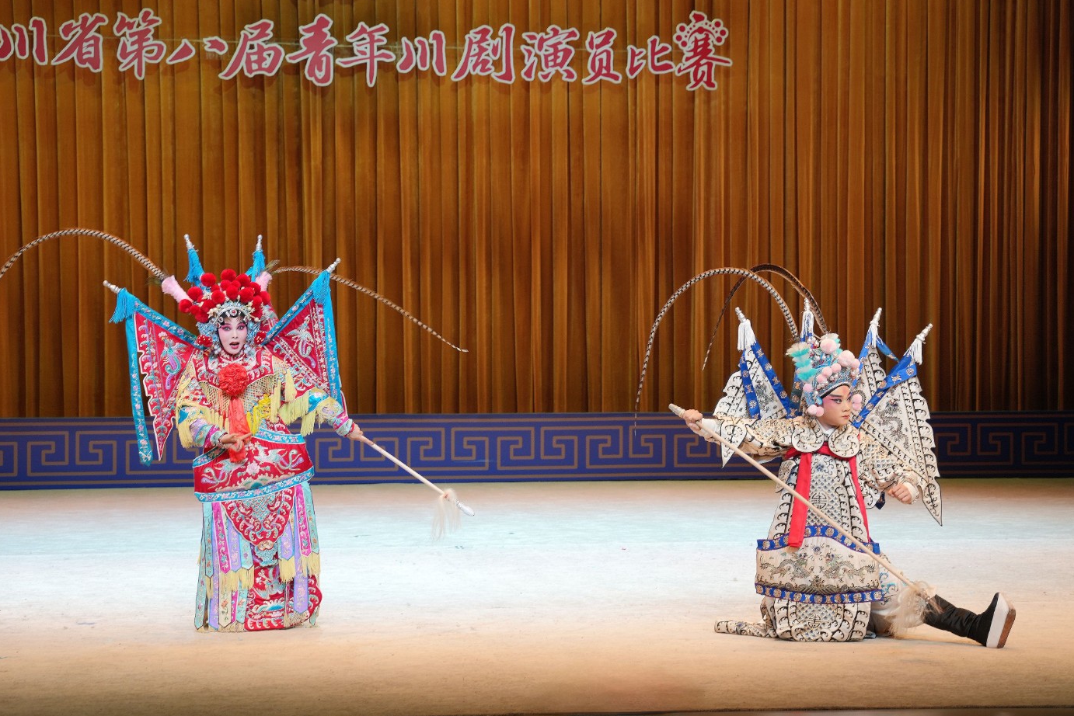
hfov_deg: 25.4
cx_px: 539
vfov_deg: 17.1
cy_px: 357
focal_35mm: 80
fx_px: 2387
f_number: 5
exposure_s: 1/80
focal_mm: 79
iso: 320
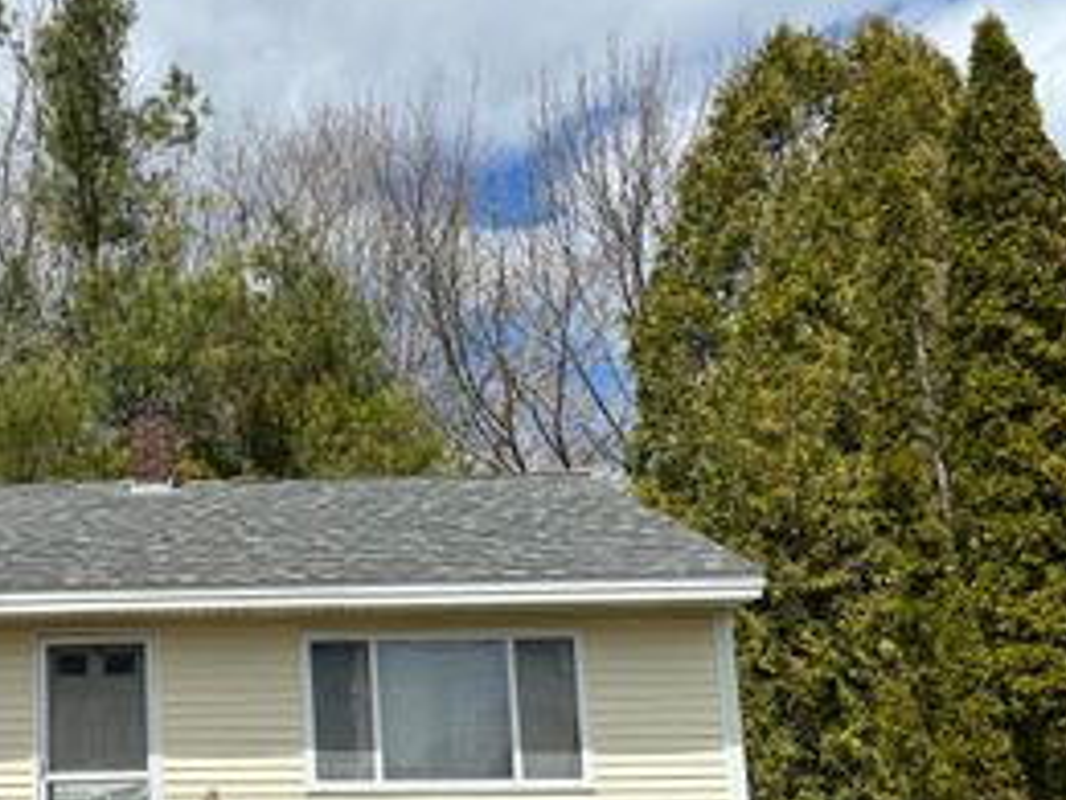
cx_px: 90
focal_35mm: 50
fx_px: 1540
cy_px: 544
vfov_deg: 28.9
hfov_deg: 35.7
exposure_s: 1/4082
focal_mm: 5.96
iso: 50
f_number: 1.6
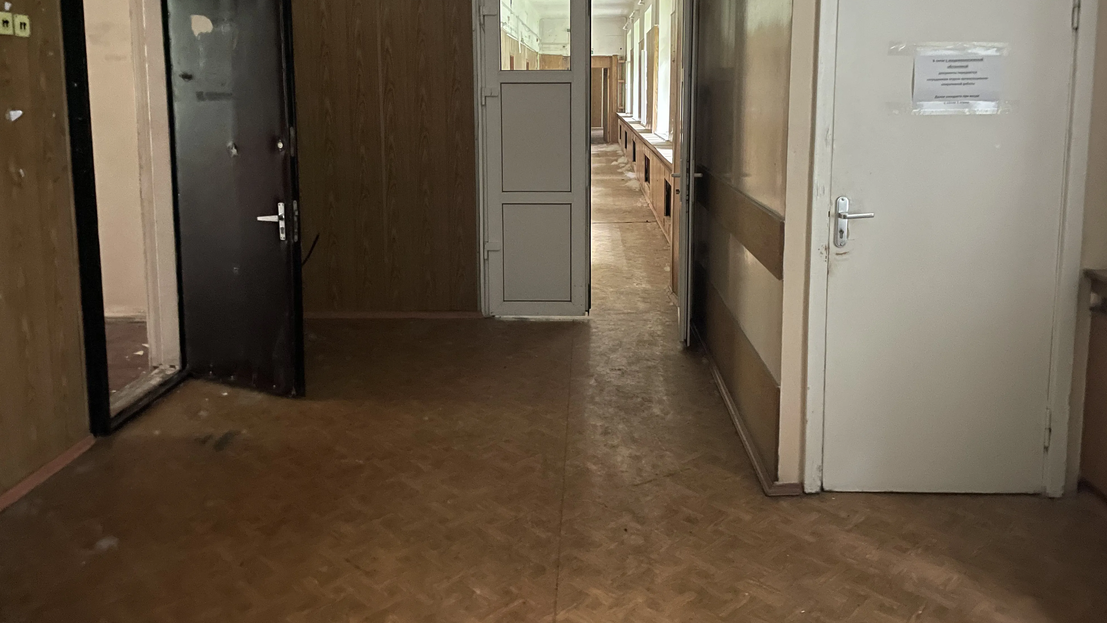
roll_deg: -0.5
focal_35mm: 29
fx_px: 851
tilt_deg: -6.6
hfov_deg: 66.1
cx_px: 564
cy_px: 201
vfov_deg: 39.6
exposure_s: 1/7
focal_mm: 4.2
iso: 640
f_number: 1.6
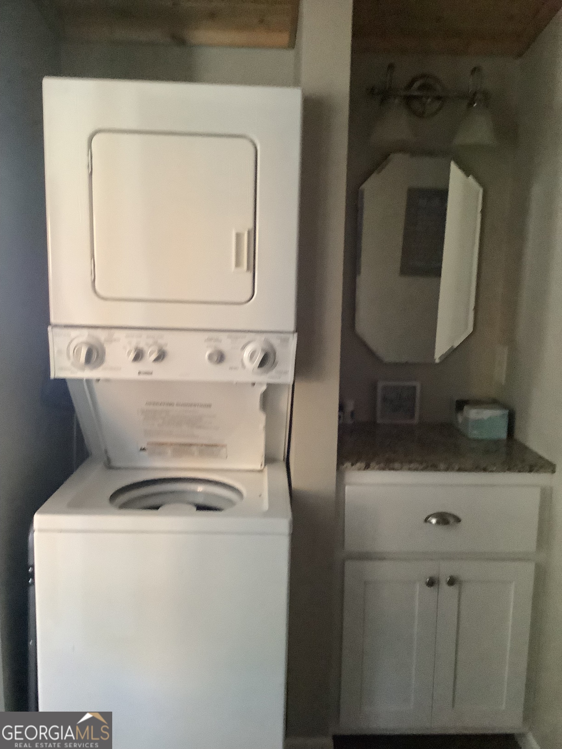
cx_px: 281
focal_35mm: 31
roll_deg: -1.8
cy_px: 374
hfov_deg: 45.4
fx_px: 671
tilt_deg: -6.6
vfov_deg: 58.4
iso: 500
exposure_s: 1/30
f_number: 2.4
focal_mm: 3.3
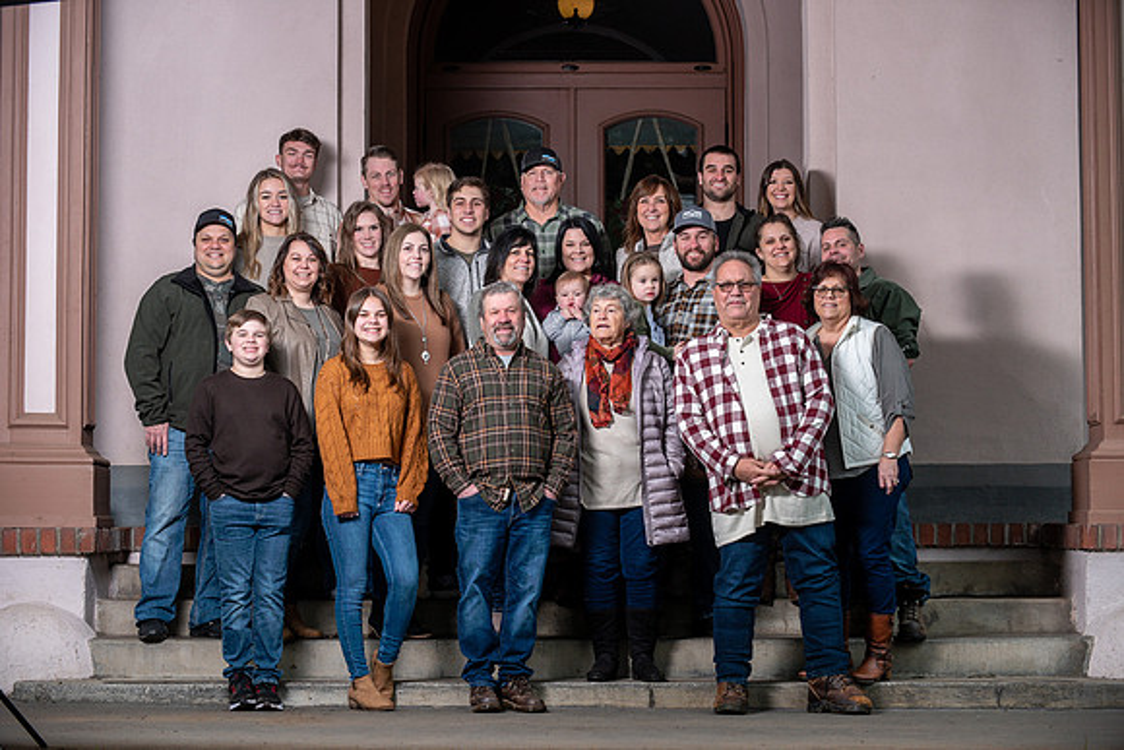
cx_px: 562
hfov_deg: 21.5
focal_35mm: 95
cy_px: 375
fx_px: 2967
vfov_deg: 14.4
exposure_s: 1/125
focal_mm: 95
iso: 200
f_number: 4
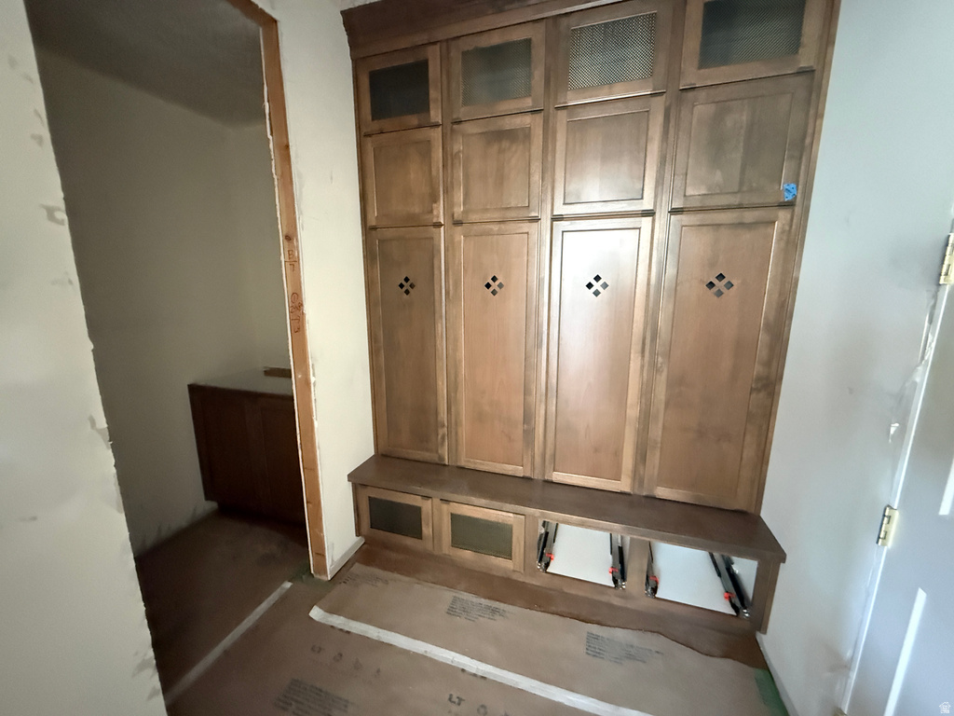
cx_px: 477
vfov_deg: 85.7
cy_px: 358
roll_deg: +1.0
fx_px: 386
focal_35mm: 14
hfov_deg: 102.1
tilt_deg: -11.2
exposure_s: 1/60
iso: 1600
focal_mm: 2.22
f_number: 2.2
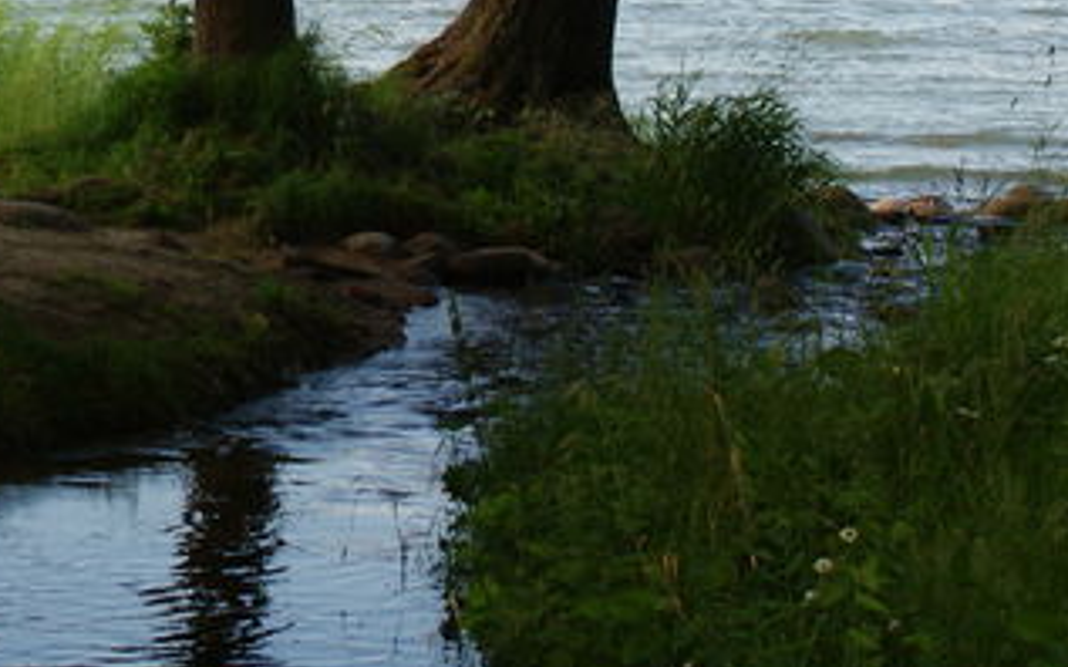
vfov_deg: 7.5
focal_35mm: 174
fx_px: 5064
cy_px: -74
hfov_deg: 11.9
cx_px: -44
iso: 200
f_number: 5.6
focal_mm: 40
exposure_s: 1/80
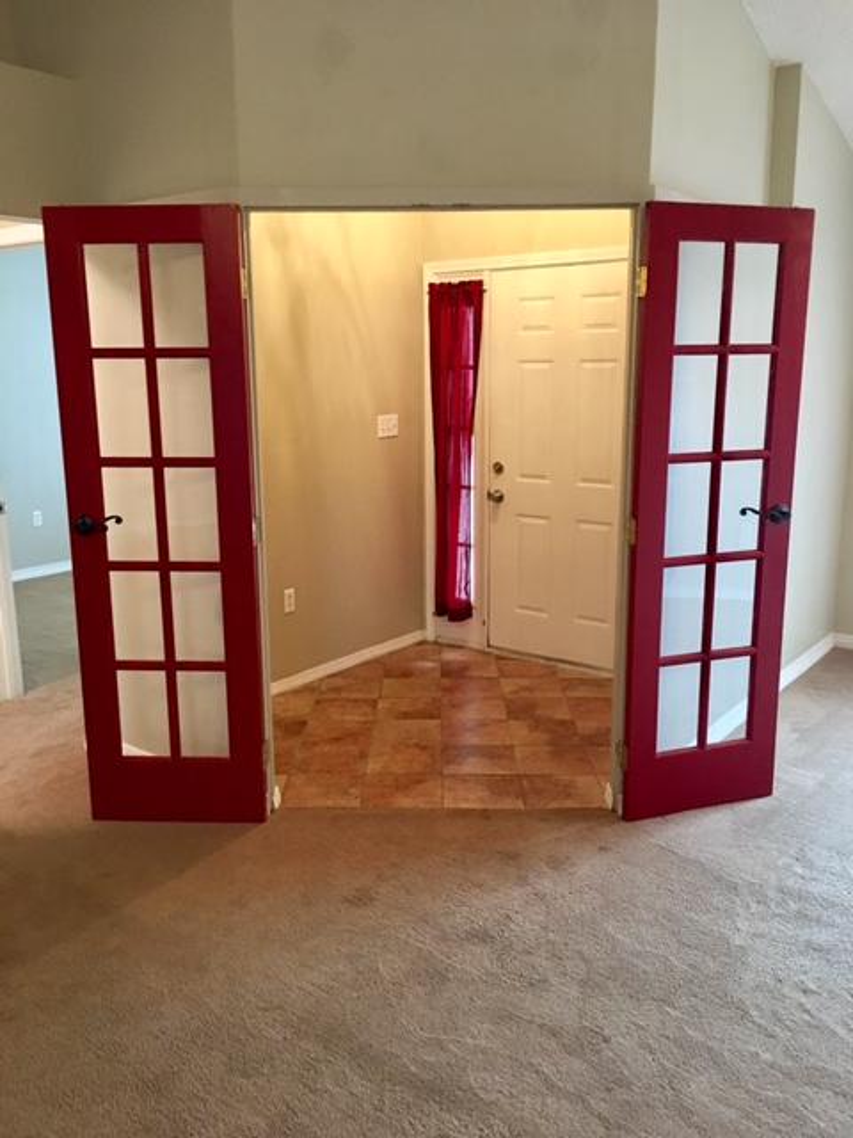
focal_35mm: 29
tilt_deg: -9.8
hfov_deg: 48.2
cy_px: 569
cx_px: 426
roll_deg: -0.1
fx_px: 953
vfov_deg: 61.7
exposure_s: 1/15
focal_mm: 4.15
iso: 80
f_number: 2.2
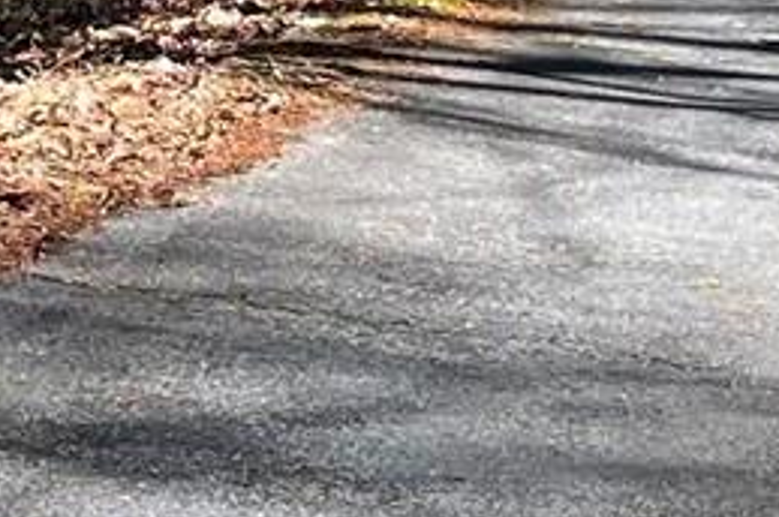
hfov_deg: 9.5
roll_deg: +1.6
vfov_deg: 6.4
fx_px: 4452
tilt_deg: -17.6
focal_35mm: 206
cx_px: -629
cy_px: -601
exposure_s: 1/1003
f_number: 1.6
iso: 32
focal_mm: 5.1
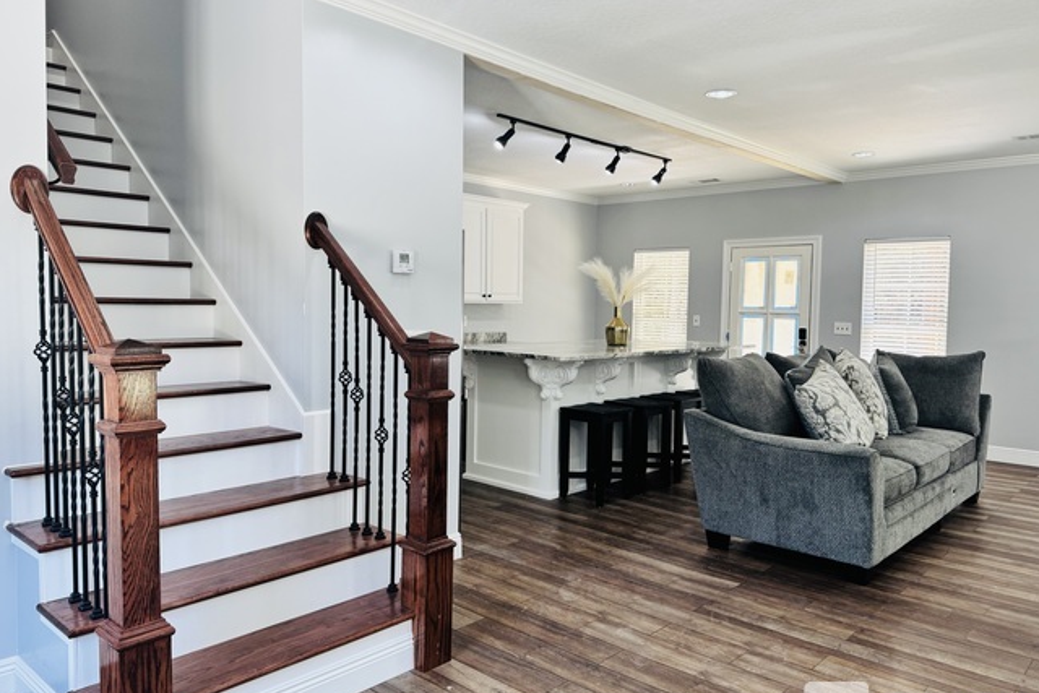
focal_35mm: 26
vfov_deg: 49.6
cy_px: 341
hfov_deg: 69.4
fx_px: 751
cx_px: 525
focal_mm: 6.76
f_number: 1.78
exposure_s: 1/120
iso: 100
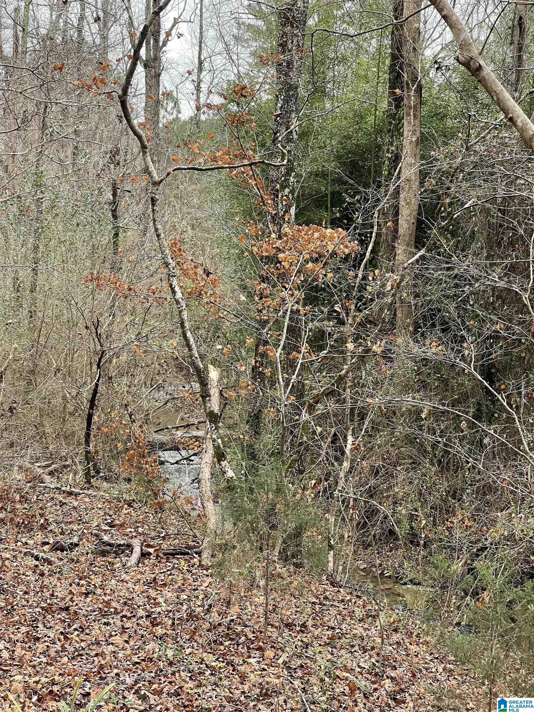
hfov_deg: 22.9
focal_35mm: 64
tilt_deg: -2.2
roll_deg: -0.8
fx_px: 1316
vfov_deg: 30.3
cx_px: 267
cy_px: 356
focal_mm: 7.5
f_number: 2.2
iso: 32
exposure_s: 1/122
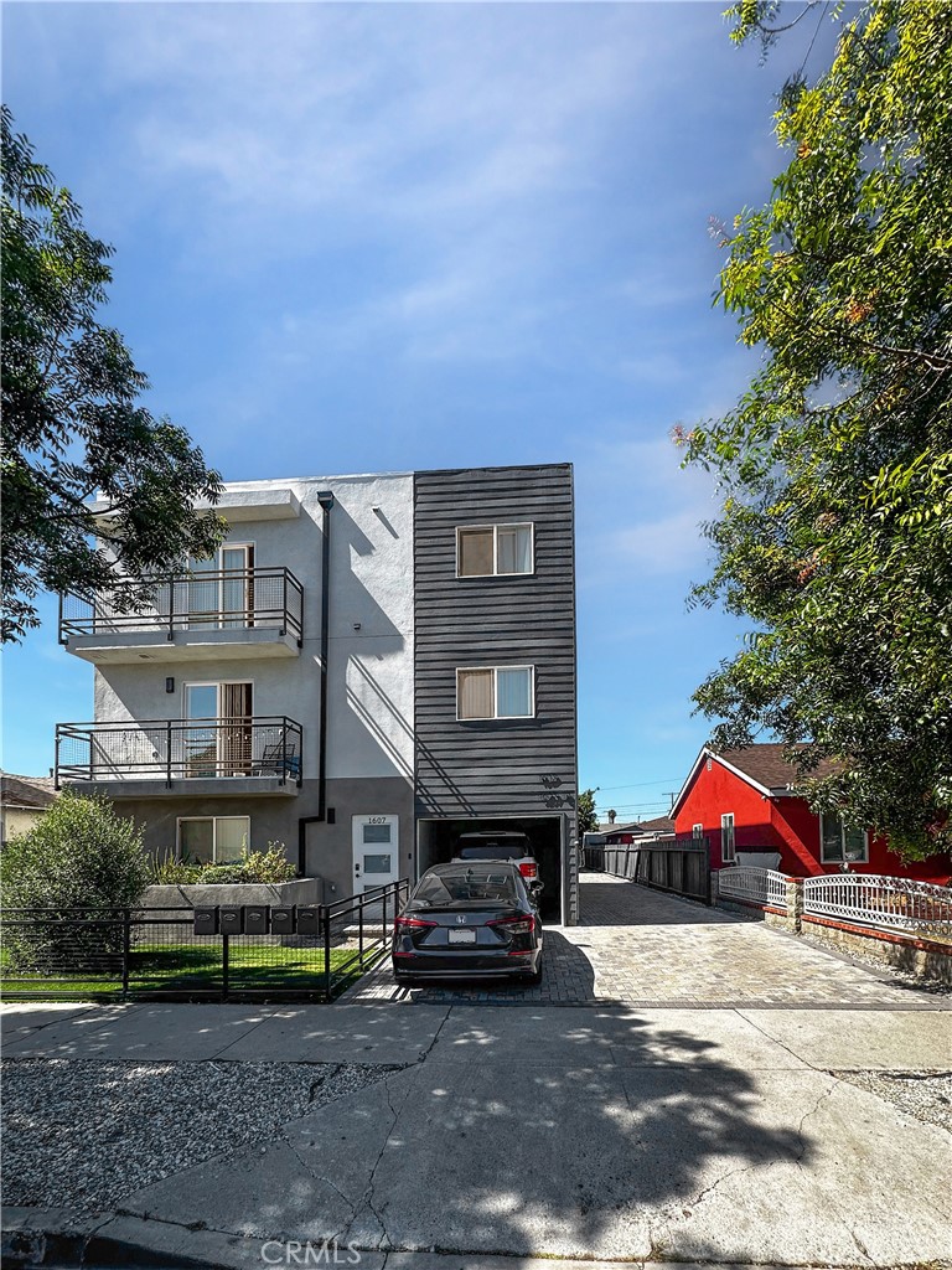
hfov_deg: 85.7
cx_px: 476
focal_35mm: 14
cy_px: 635
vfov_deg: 102.1
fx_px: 513
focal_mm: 2.22
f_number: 2.2
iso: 40
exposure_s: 1/1150
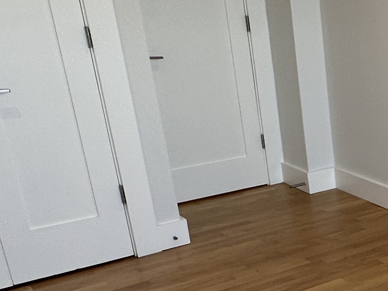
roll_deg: -0.8
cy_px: 234
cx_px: 533
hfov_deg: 26.0
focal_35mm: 61
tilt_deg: -21.4
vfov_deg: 23.7
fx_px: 684
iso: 64
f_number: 2.2
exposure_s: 1/120
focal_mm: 2.22
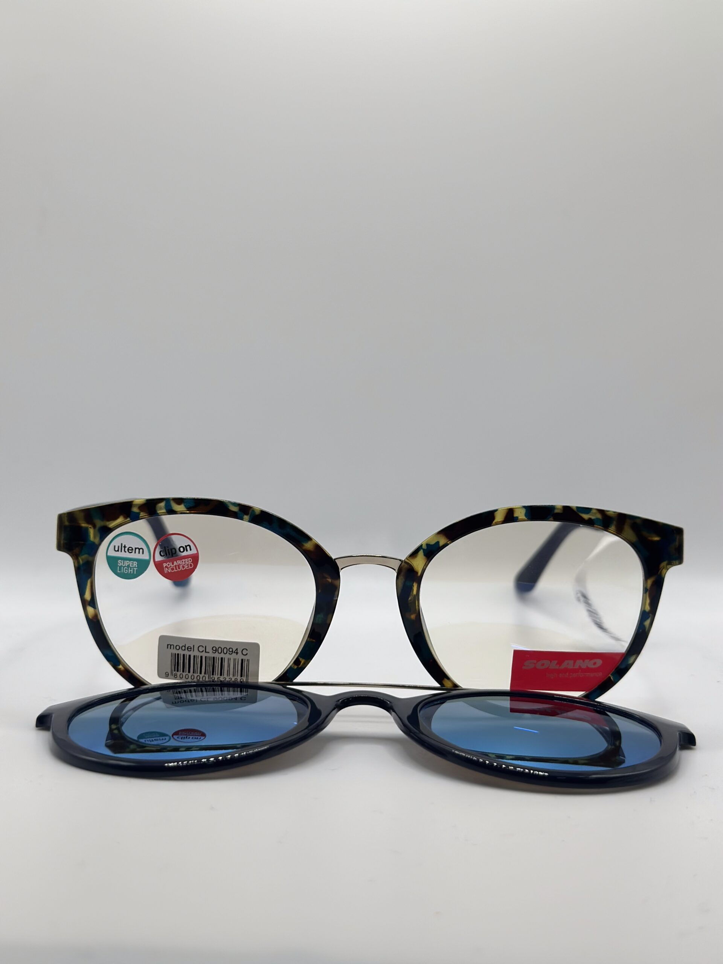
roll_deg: -0.3
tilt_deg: -10.0
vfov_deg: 39.7
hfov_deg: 30.3
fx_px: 1337
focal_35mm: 48
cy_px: 482
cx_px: 362
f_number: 1.78
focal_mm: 6.86
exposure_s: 1/785
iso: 80
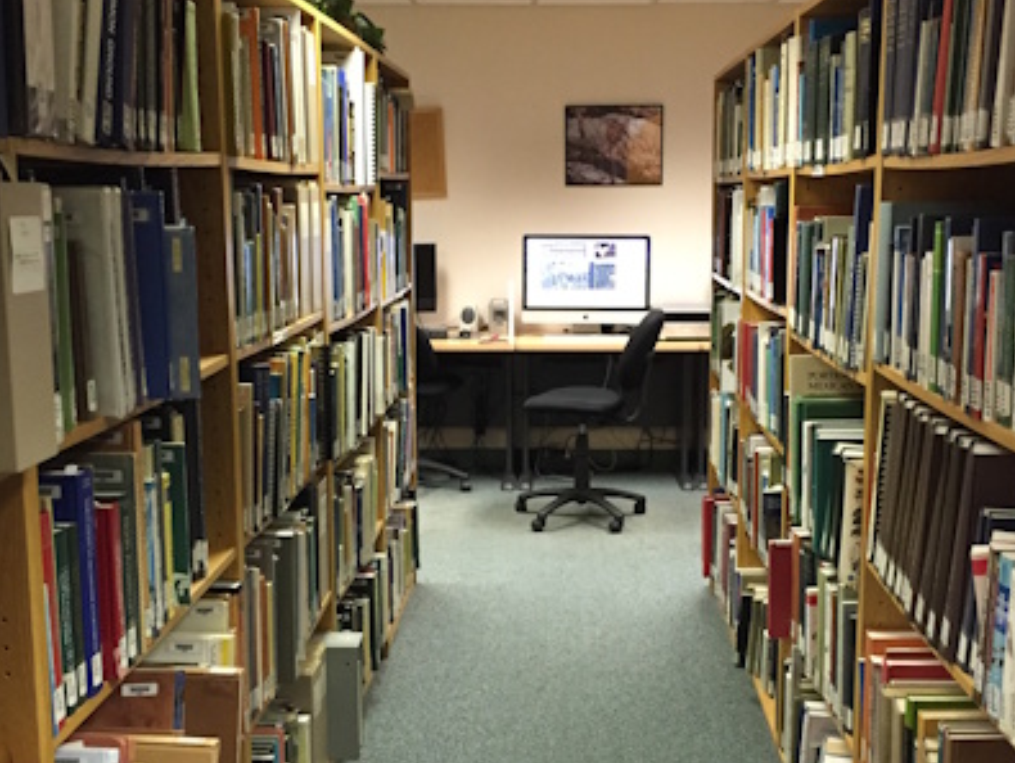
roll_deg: -0.3
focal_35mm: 44
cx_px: 542
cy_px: 419
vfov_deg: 32.9
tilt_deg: -10.4
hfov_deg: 42.9
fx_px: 1291
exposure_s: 1/30
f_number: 2.2
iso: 250
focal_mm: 4.15
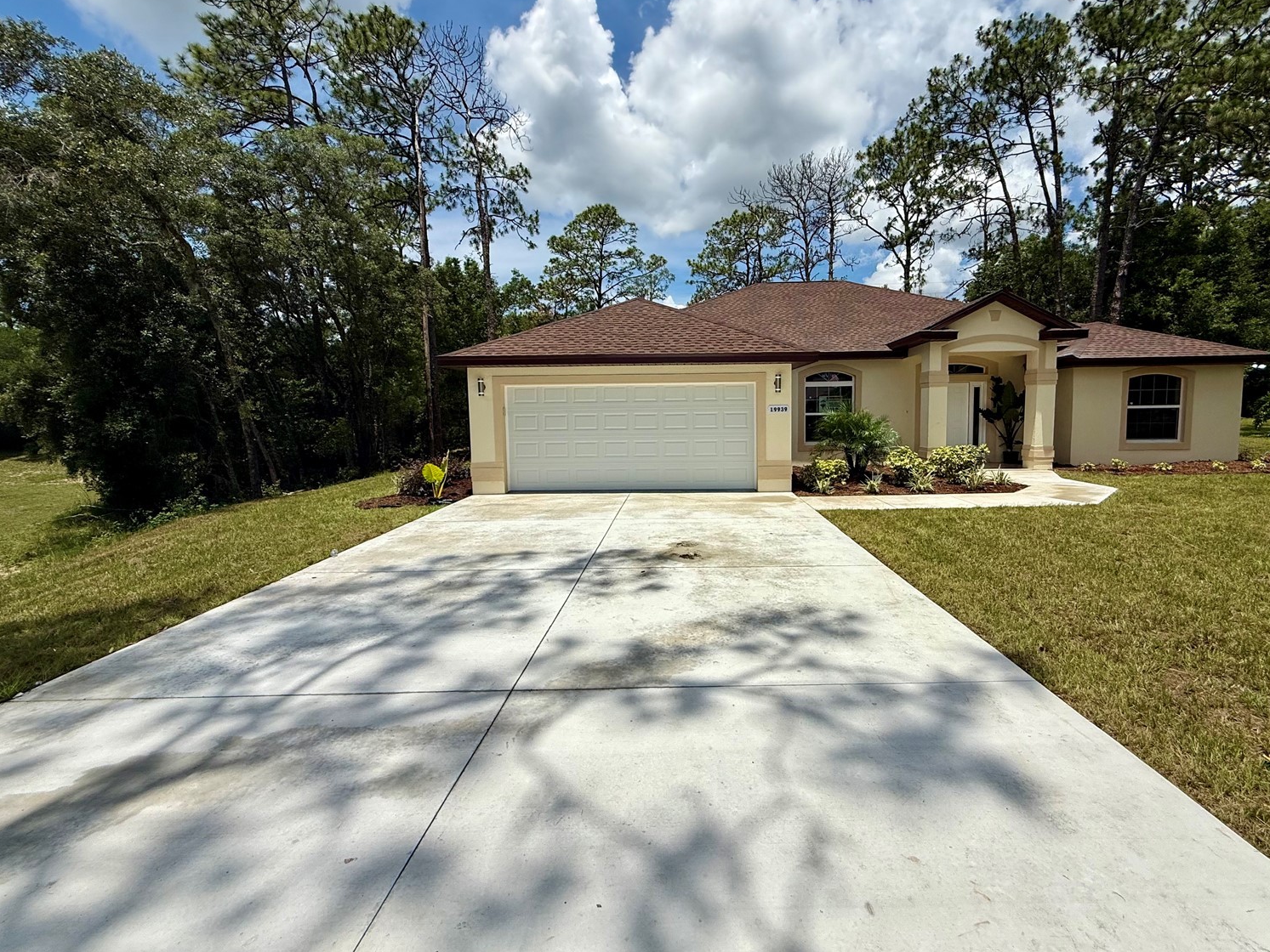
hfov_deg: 98.1
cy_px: 457
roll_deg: +0.7
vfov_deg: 81.7
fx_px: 550
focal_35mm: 15
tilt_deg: -3.6
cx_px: 663
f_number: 2.2
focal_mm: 2.22
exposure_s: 1/6803
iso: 50
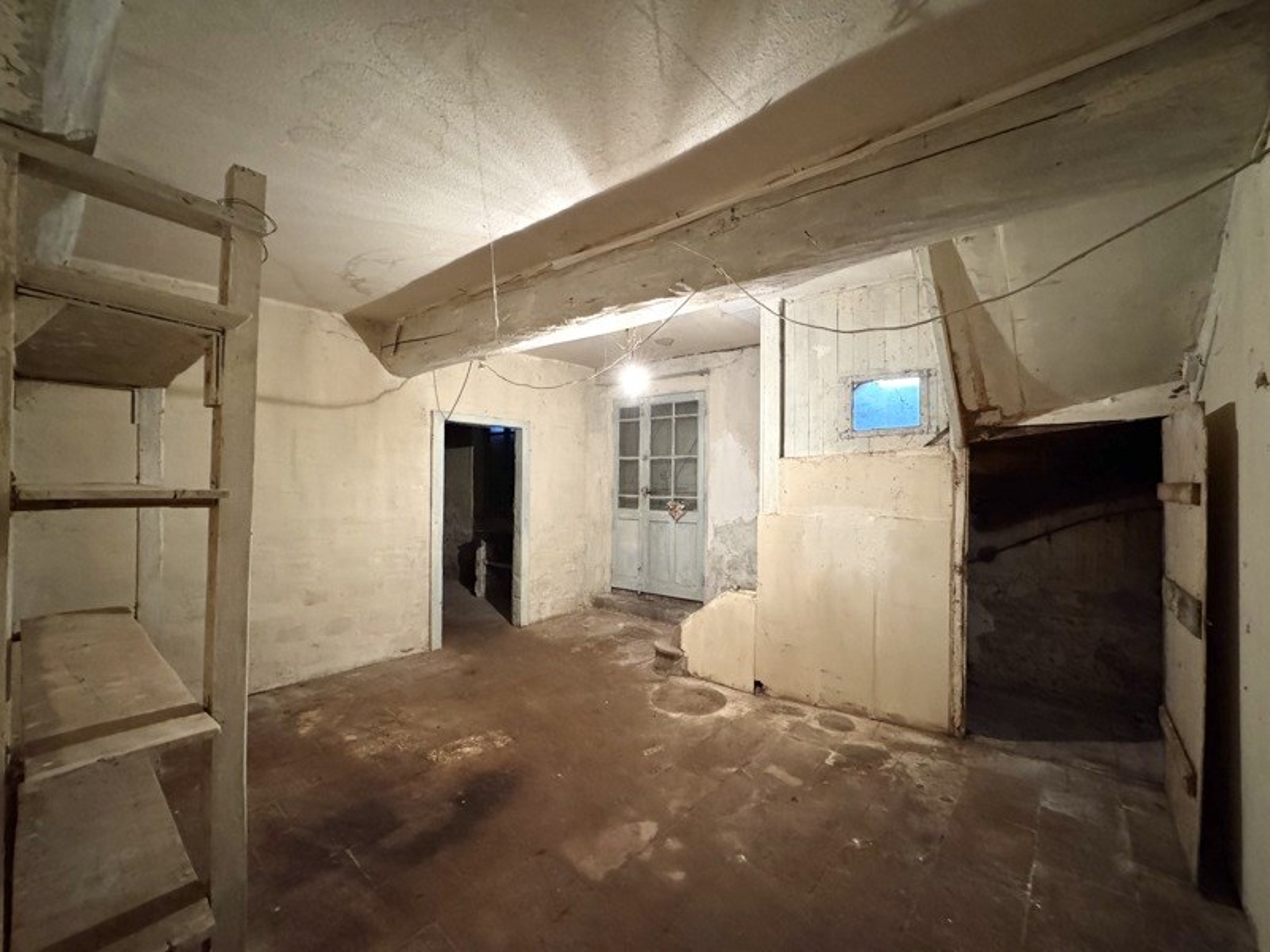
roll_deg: -0.4
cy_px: 476
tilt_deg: +1.2
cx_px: 635
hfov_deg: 102.1
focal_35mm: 14
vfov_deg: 85.7
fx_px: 514
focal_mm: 2.22
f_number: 2.2
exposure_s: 1/50
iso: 1250
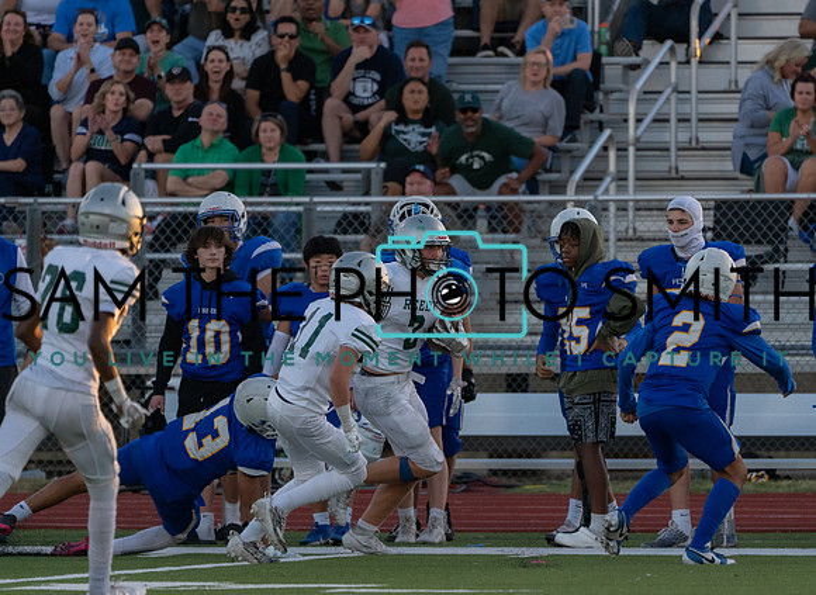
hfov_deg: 4.0
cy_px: 337
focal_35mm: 498
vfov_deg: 2.9
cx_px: 506
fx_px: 11631
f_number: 5.6
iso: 2500
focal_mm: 400
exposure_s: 1/1250
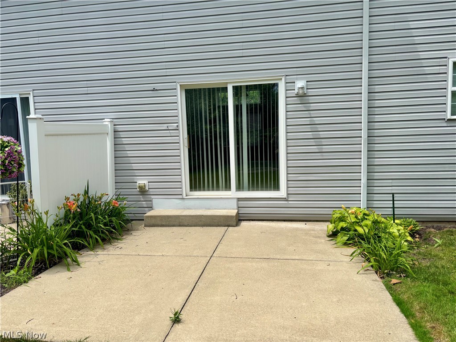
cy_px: 171
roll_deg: +2.0
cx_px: 228
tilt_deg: -4.3
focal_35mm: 26
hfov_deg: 67.3
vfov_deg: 53.1
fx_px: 343
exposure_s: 1/1984
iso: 50
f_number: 1.6
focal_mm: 5.96
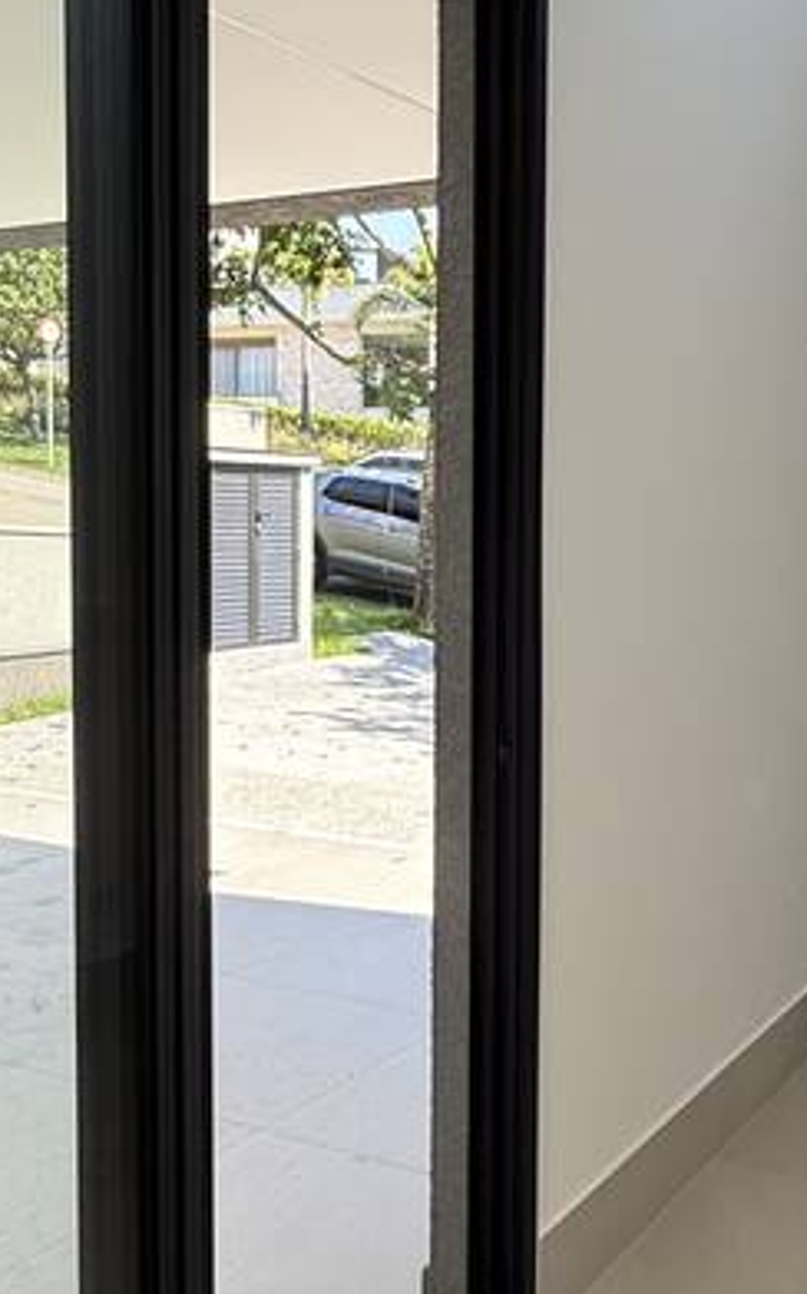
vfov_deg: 48.2
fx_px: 1444
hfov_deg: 30.8
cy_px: 606
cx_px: 582
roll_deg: -1.4
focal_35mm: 41
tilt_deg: -3.4
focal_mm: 2.22
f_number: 2.2
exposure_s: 1/136
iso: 64
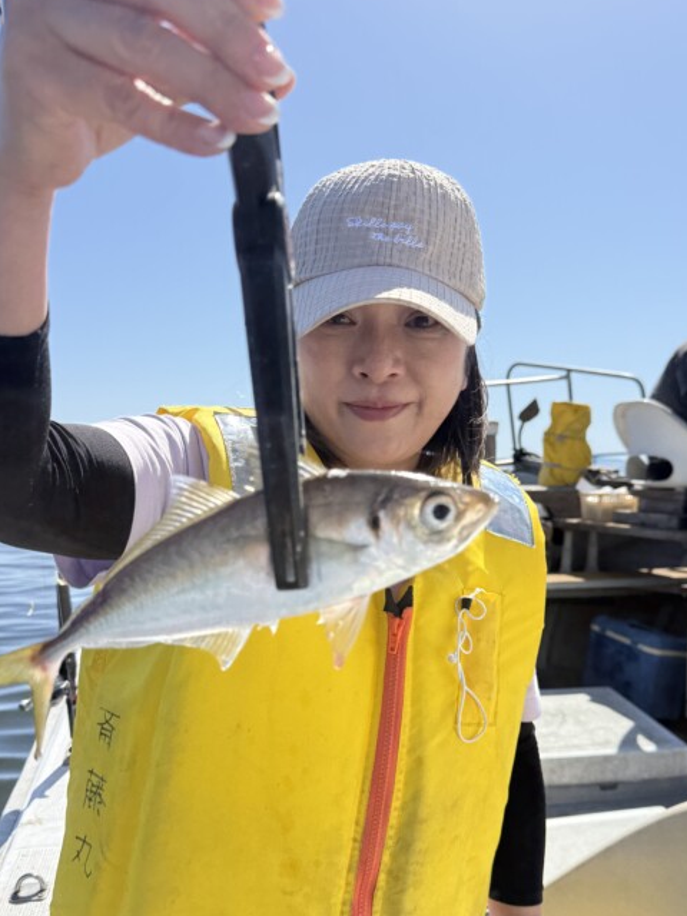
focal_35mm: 30
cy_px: 528
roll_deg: +1.7
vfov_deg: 59.7
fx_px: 794
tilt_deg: -4.4
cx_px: 378
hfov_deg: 46.7
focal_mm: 6.76
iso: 80
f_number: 1.78
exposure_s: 1/5714
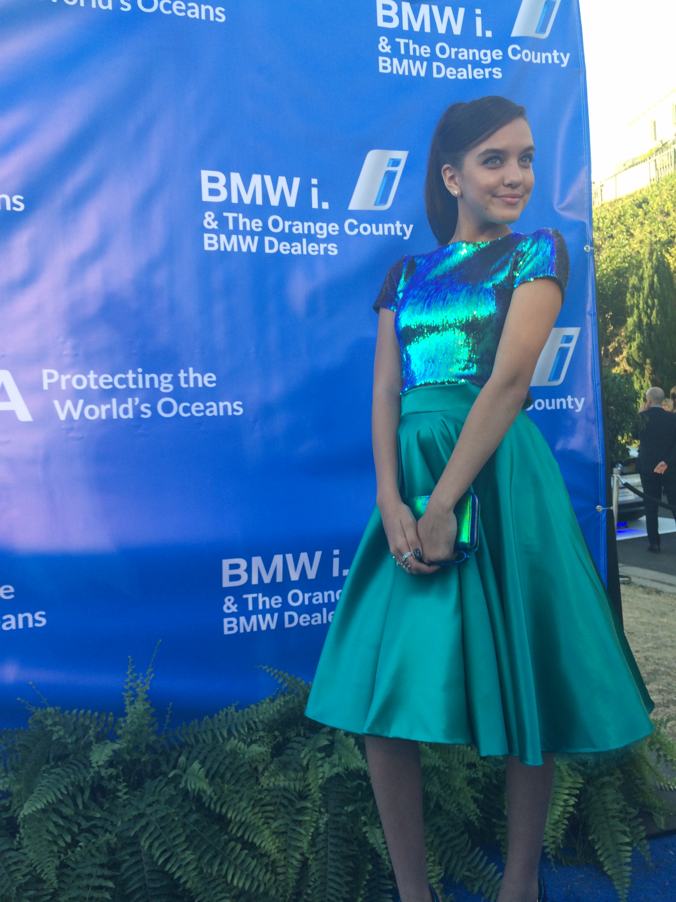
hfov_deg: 46.8
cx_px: 338
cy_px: 451
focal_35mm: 30
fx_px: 781
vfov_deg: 60.0
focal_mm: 4.12
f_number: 2.2
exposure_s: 1/190
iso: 32
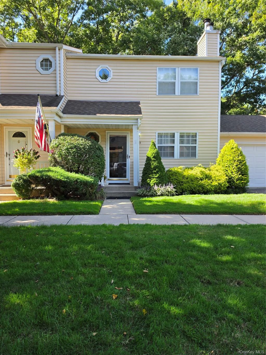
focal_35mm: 23
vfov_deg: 73.9
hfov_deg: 58.9
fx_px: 236
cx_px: 133
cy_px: 178
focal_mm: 6.5
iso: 25
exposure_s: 1/359
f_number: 1.4
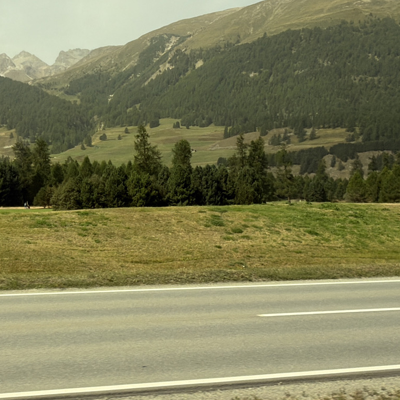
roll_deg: +1.8
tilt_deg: +3.6
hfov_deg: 28.3
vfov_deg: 29.4
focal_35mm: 58
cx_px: 33
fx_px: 758
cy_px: 150
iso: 20
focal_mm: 2.22
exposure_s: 1/777
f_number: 2.2
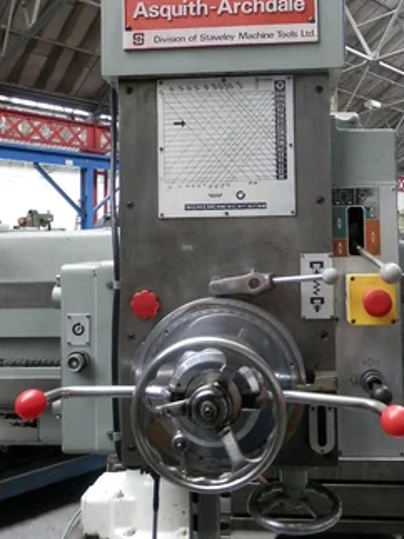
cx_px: 245
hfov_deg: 45.1
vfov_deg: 58.1
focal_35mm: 31
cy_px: 229
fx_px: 483
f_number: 3
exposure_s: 1/8
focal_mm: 4.5
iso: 200
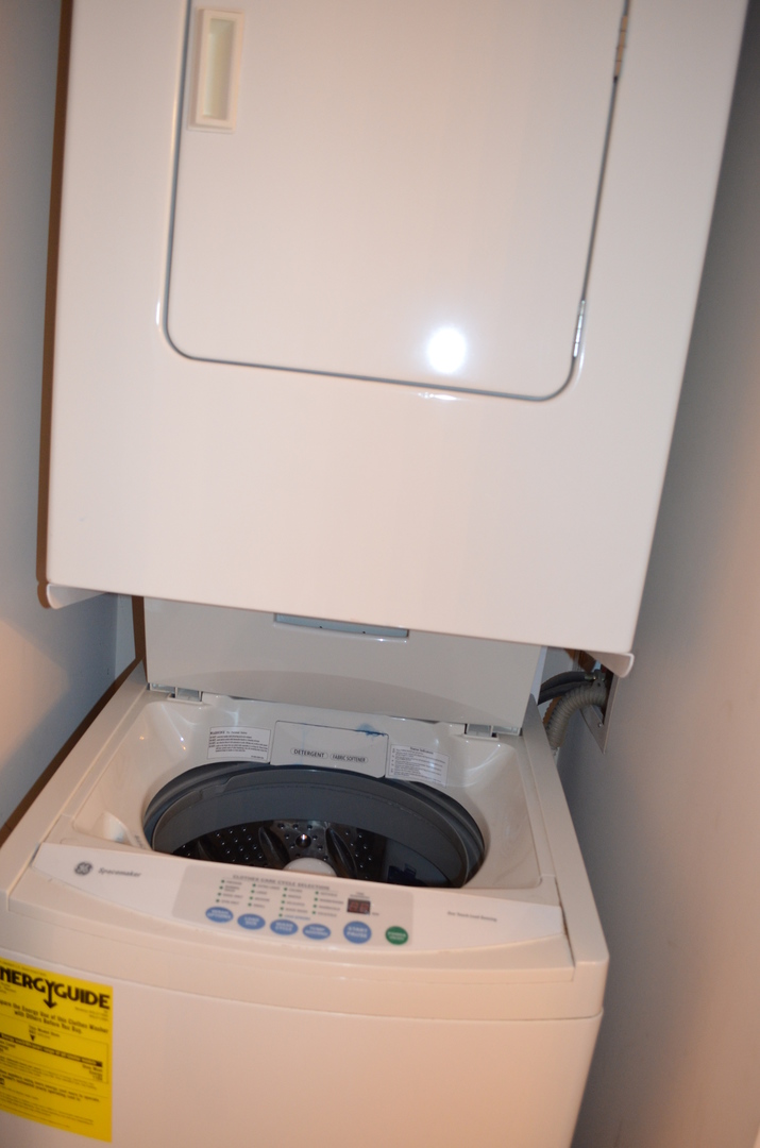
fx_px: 859
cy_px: 574
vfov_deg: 67.5
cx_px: 380
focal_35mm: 27
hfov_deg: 47.7
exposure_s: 1/60
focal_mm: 18
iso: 1100
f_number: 3.5
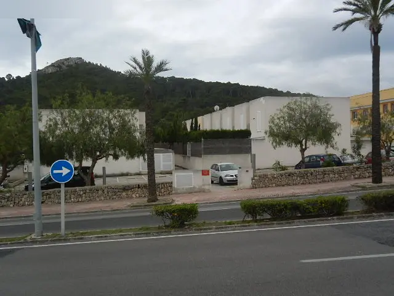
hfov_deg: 55.4
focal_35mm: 33
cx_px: 197
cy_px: 148
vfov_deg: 42.9
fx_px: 376
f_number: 3.5
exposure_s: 1/800
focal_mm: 6
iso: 125
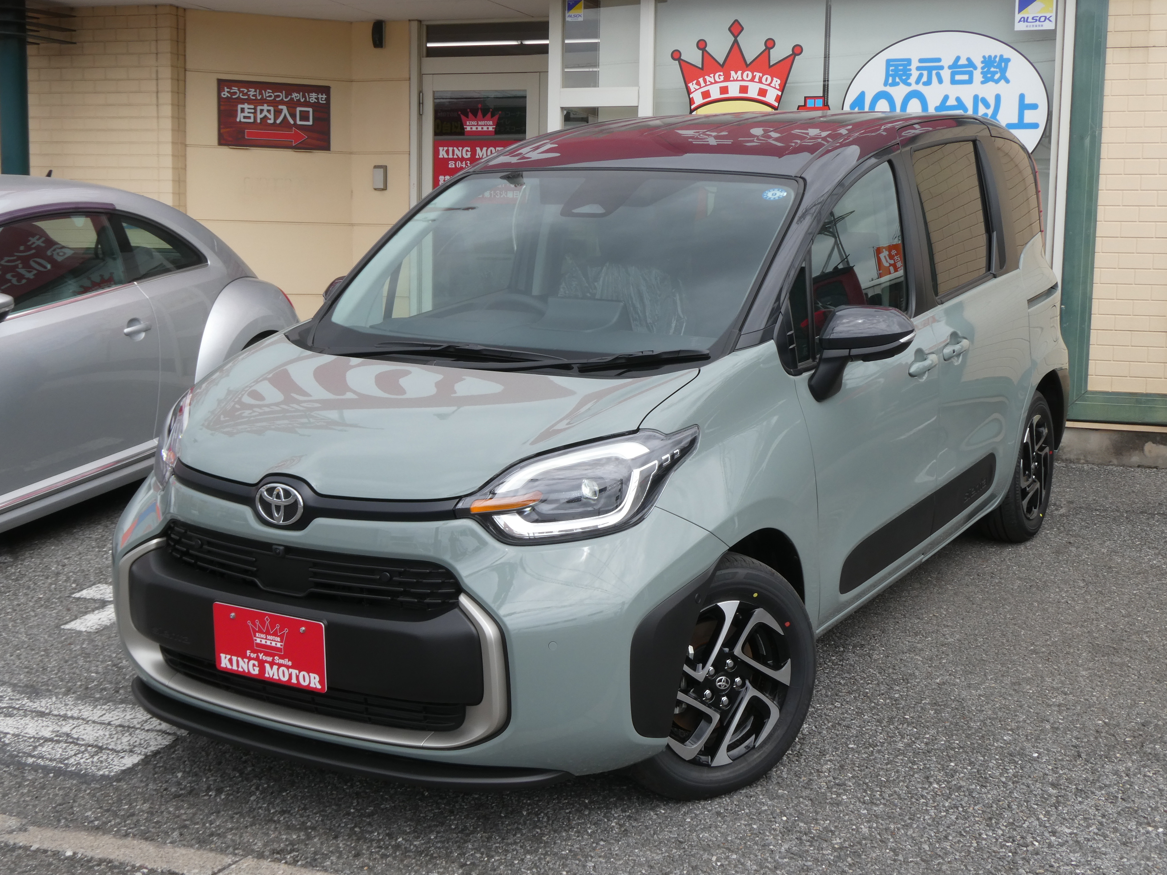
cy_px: 438
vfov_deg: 32.9
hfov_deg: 42.9
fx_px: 1483
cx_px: 584
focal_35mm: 44
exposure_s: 1/200
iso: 80
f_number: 5.6
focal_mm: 7.8
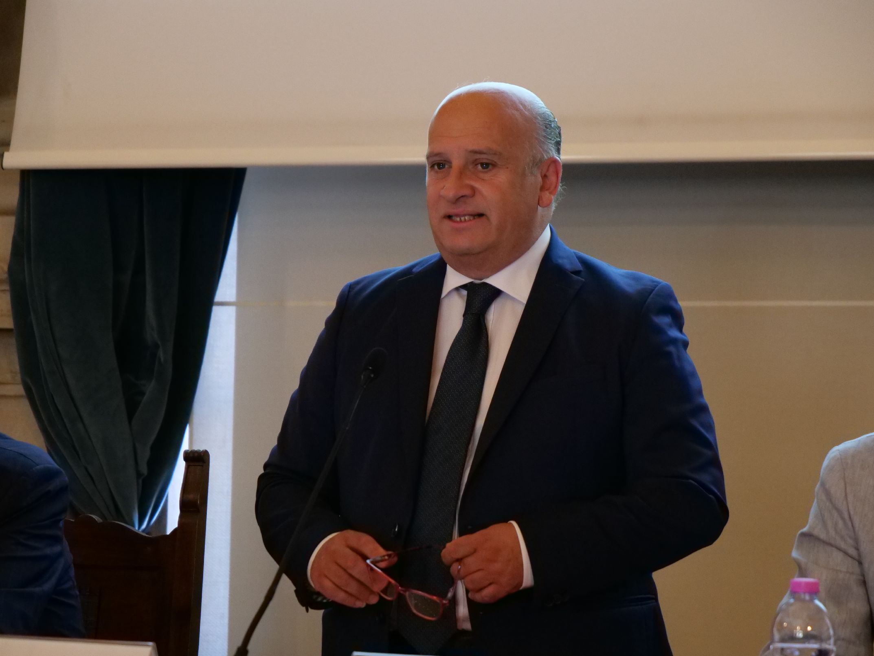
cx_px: 437
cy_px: 328
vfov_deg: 12.4
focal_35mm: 120
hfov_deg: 16.4
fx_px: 3030
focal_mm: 60
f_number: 4
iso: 4000
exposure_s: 1/125
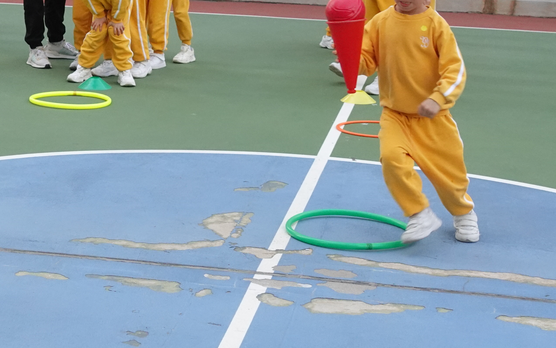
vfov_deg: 14.1
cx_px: 111
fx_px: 1394
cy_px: 79
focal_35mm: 92
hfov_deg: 22.3
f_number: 4
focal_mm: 15.87
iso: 1600
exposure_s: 1/200
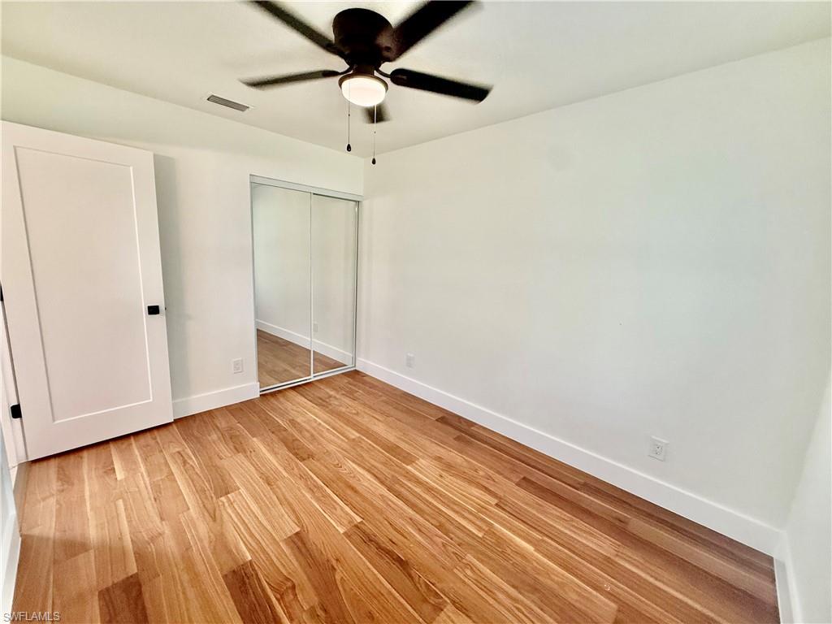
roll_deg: -3.1
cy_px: 312
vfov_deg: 85.7
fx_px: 336
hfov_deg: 102.1
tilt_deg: -9.9
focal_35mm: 14
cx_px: 416
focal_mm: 2.22
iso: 250
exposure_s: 1/120
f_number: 2.2
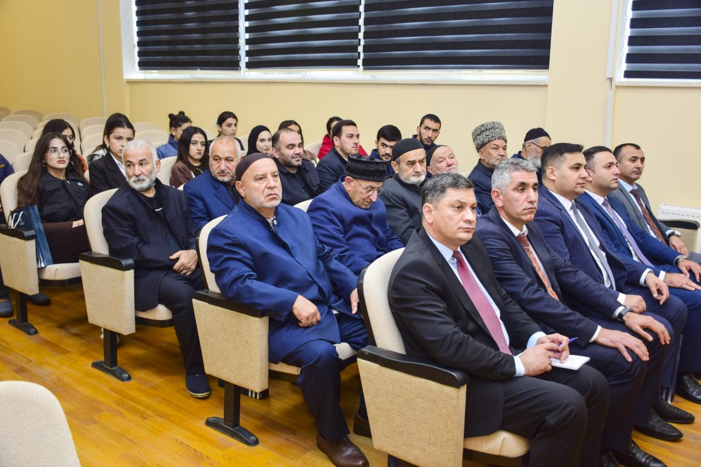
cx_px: 350
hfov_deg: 55.1
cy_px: 234
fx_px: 672
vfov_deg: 38.4
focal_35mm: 34
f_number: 3.8
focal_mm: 23
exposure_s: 1/80
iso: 400
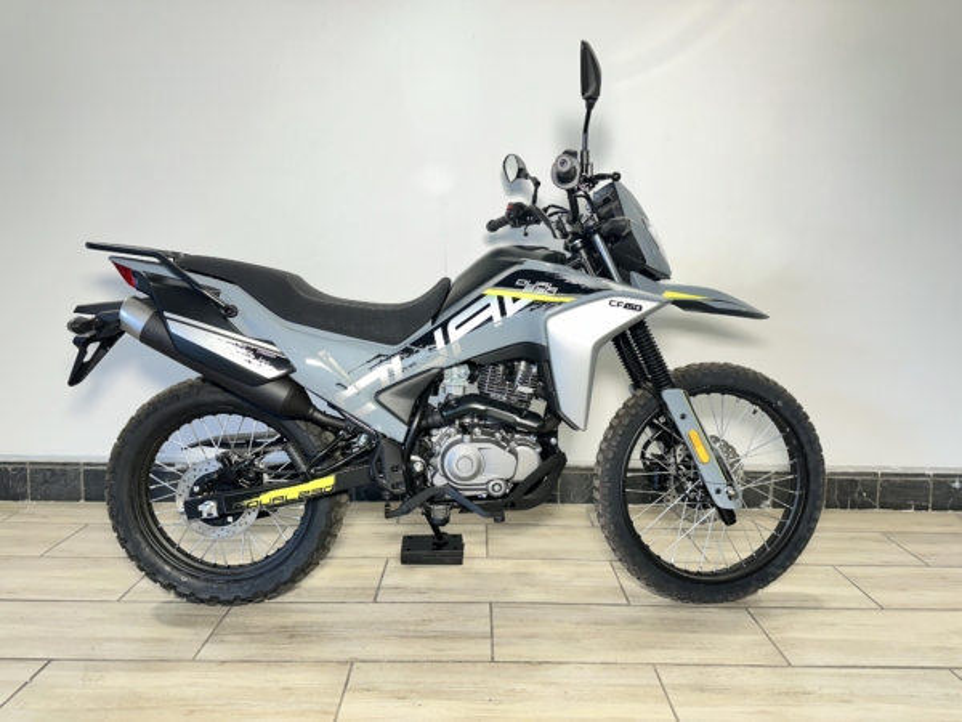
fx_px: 667
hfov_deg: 71.6
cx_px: 481
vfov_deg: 56.8
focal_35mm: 24
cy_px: 361
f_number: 1.78
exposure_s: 1/100
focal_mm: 6.86
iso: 100
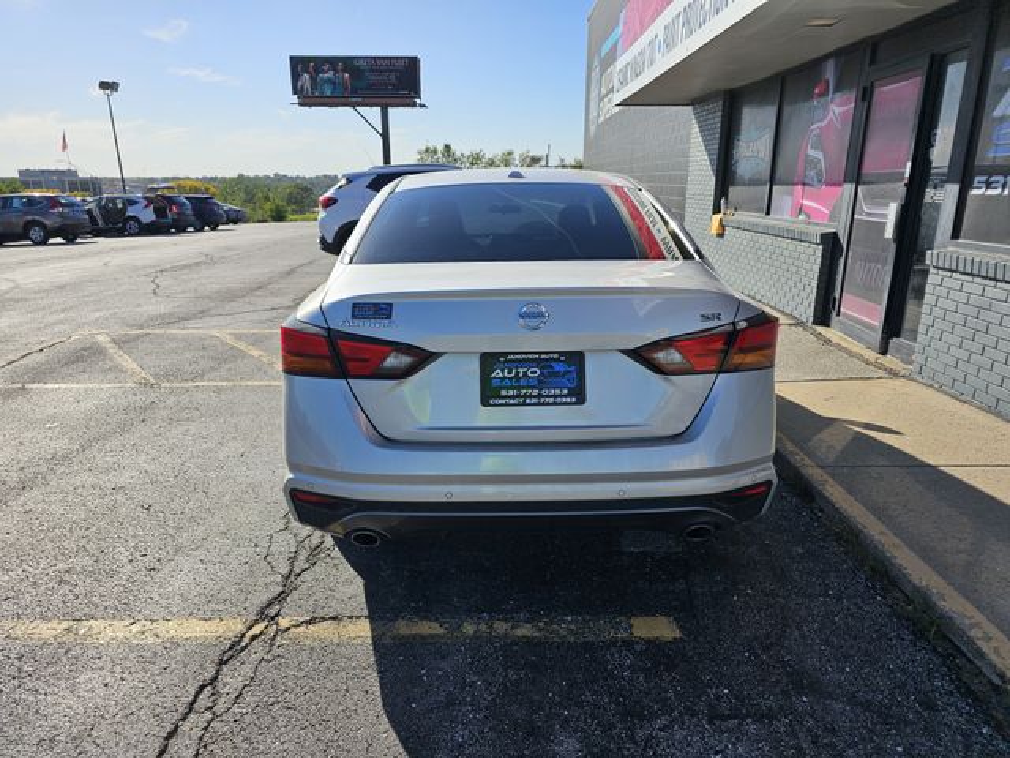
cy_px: 379
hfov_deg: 73.9
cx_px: 505
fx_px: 671
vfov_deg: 58.9
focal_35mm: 23
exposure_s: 1/919
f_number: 1.7
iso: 10
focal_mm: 6.3
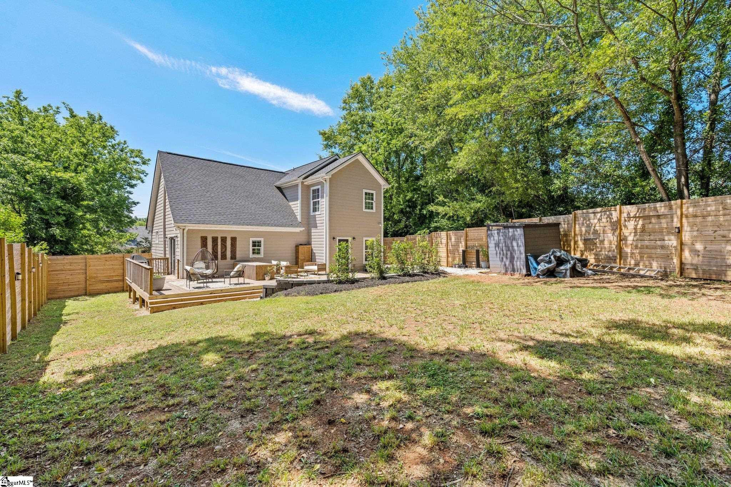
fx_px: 325
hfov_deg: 96.7
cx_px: 366
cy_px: 244
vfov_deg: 73.7
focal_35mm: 16
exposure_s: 1/125
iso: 250
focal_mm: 16
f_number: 9
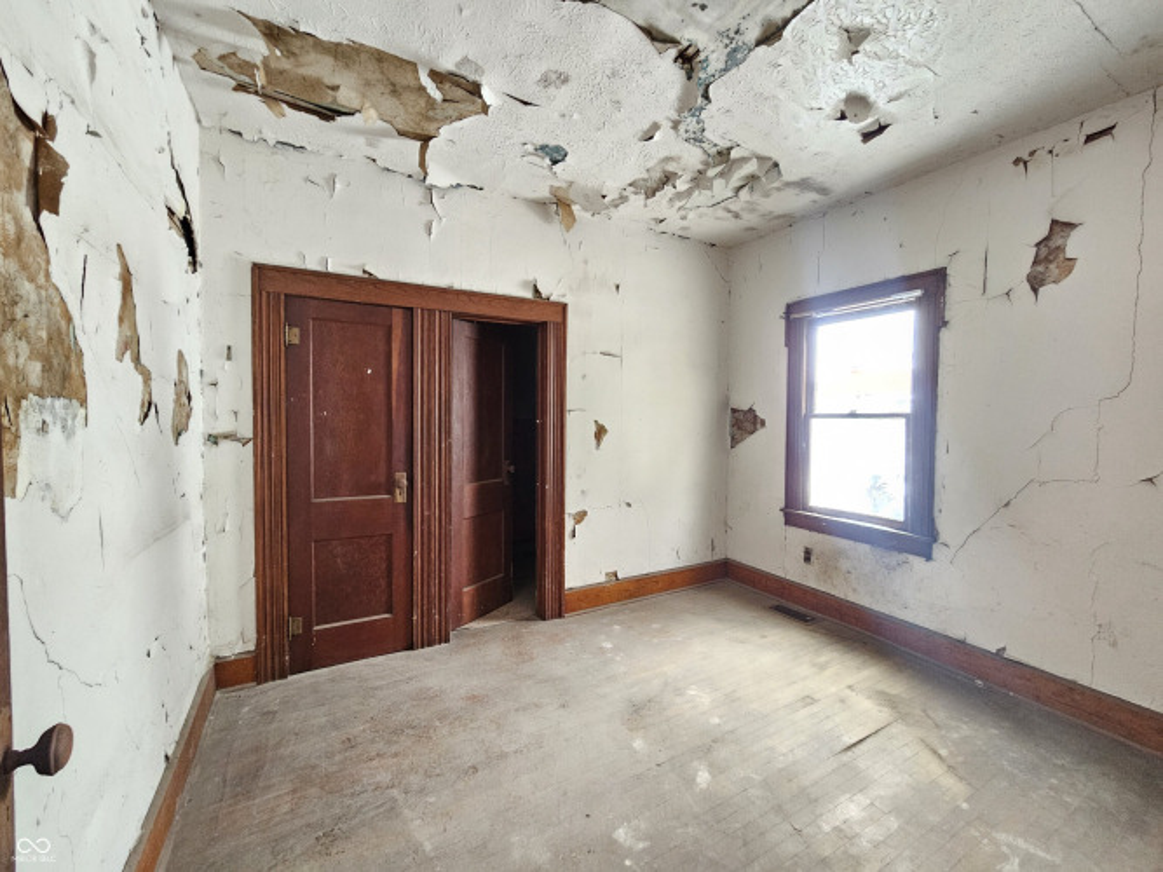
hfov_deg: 106.2
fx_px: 437
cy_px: 436
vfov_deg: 89.9
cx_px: 582
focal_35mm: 13
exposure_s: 1/77.4
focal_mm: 2.2
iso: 500
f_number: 2.2
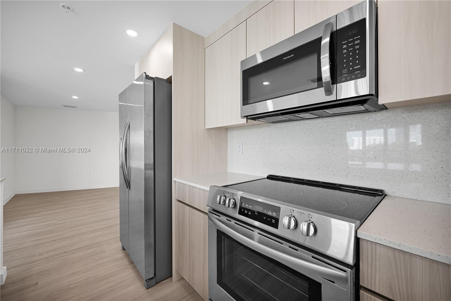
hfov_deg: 104.2
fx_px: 175
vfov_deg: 81.2
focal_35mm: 14
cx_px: 226
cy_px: 150
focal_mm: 14
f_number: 4
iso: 160
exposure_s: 1/15
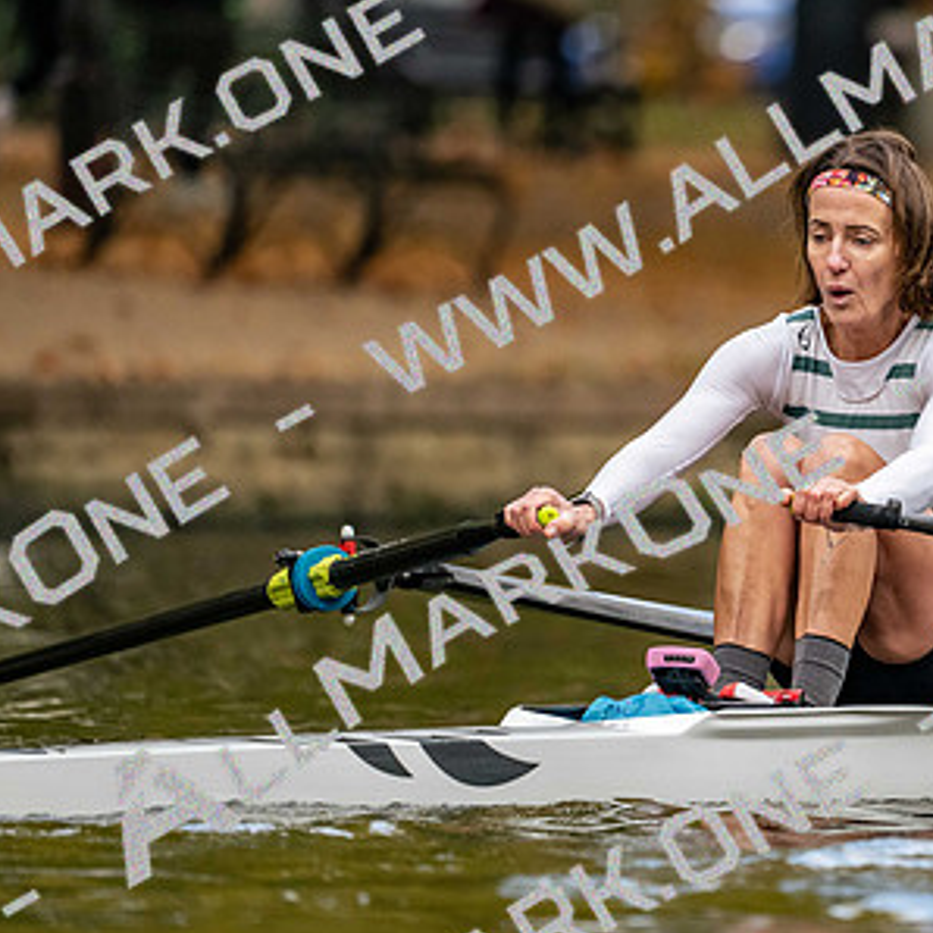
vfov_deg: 2.6
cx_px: 751
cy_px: 402
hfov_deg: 2.6
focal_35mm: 662
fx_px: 20187
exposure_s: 1/2500
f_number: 4.5
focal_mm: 400
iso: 3200
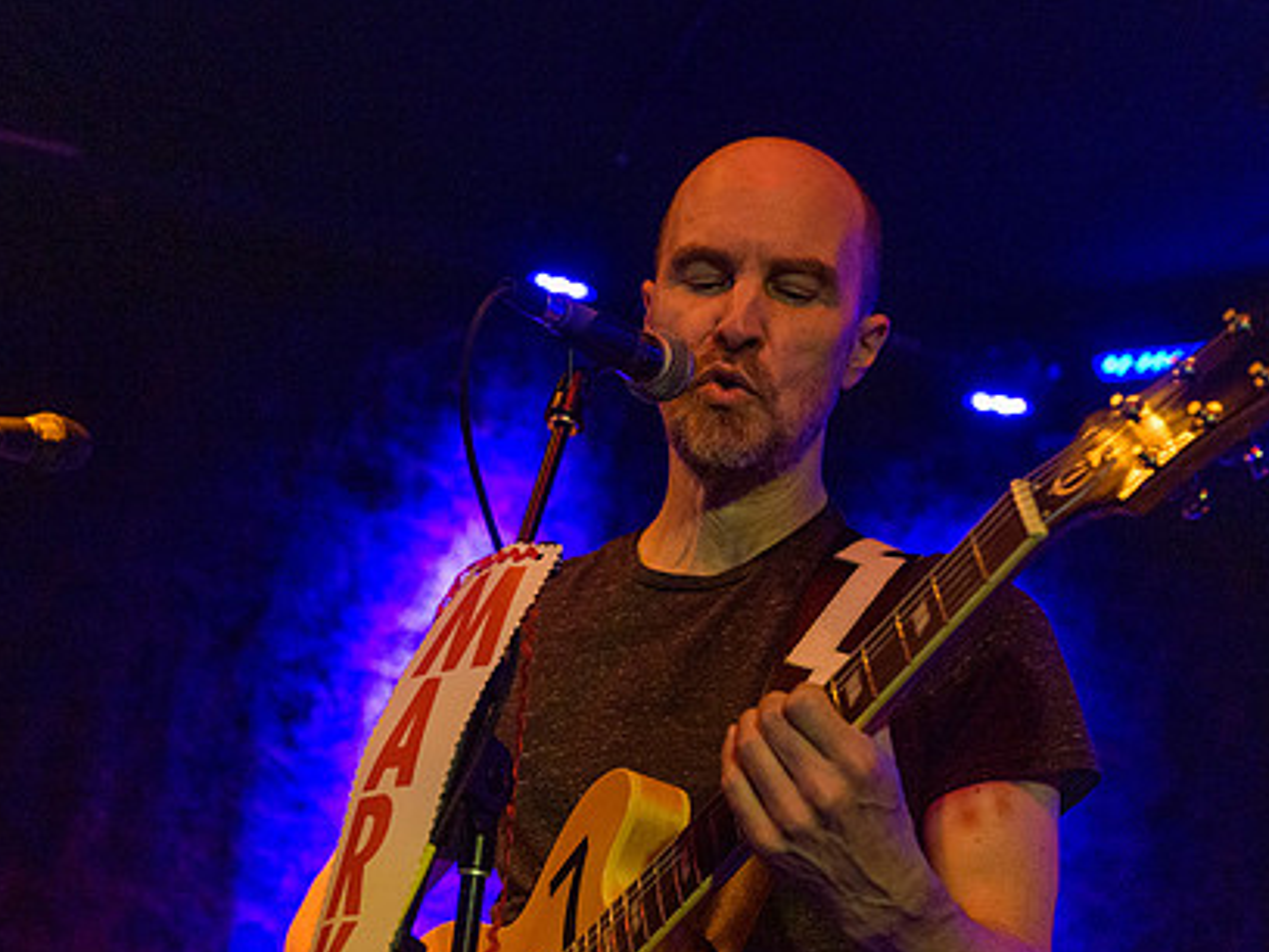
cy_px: 516
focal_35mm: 63
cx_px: 541
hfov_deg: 30.7
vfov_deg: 23.3
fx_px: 2310
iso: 4000
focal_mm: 42
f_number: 3.2
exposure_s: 1/100
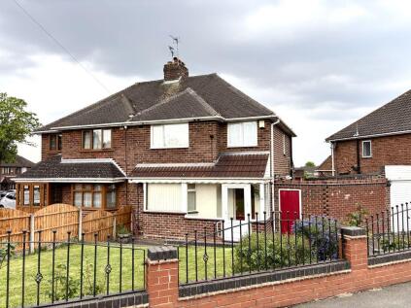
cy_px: 154
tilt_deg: +3.0
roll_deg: +0.2
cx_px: 206
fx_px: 309
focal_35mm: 26
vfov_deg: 53.0
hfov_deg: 67.3
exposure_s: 1/591
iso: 50
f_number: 1.6
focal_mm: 5.96
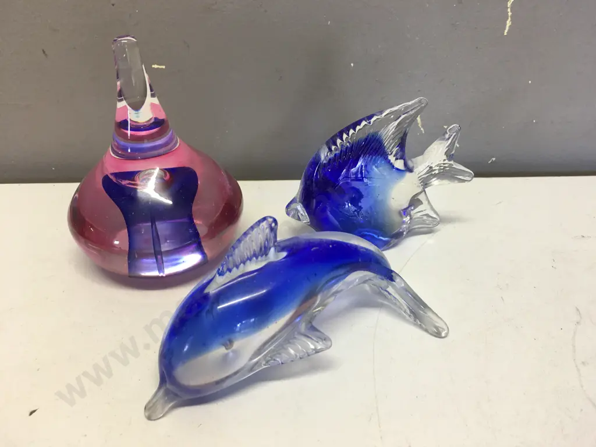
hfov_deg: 61.7
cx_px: 298
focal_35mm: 29
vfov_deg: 48.2
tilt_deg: -28.6
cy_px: 224
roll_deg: -1.0
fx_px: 499
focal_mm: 4.15
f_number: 2.2
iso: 50
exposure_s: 1/33
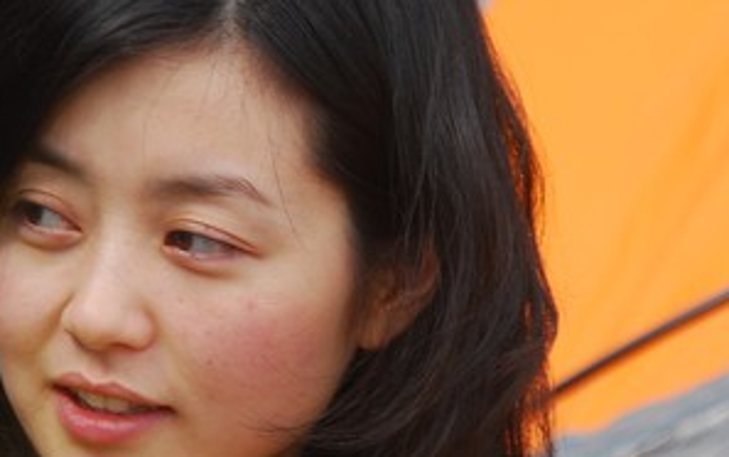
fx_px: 13219
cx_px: 155
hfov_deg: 3.2
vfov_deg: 2.0
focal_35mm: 665
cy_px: 235
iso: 100
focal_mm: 180
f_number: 7.1
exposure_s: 1/100
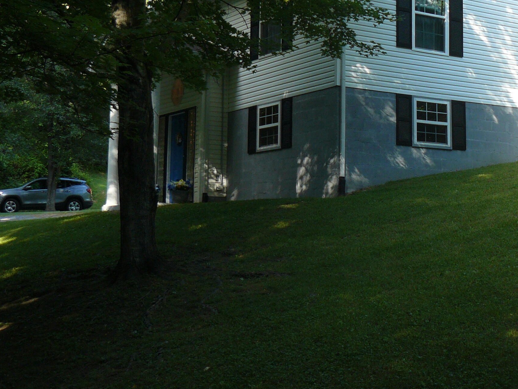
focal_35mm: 63
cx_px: 383
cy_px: 89
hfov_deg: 30.3
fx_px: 943
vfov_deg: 23.0
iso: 100
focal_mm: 6
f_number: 3.2
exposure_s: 1/100
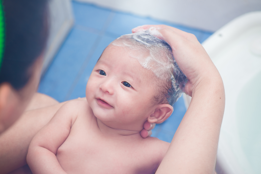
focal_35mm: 105
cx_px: 130
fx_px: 762
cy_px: 87
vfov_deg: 13.1
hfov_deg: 19.4
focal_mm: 105
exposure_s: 1/160
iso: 250
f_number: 5.6
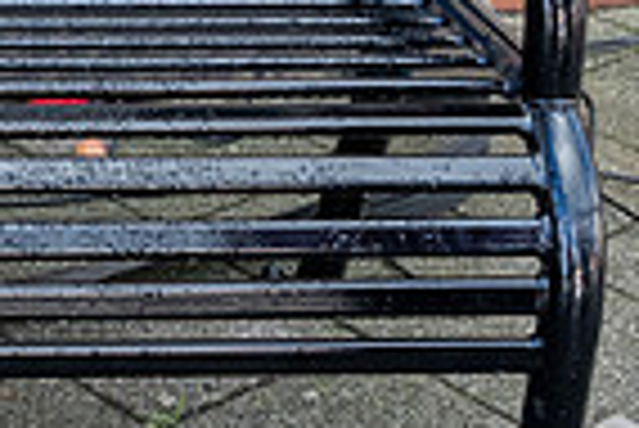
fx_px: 2630
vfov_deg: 9.2
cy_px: -115
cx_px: -441
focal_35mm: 148
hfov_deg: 12.8
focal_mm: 32
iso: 640
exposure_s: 1/320
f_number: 5.6
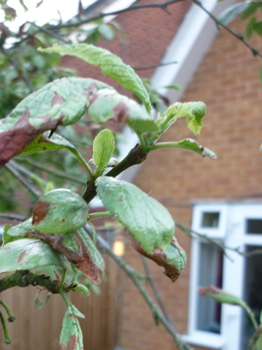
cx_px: 47
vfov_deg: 33.7
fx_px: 566
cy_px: 260
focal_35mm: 56
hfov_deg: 25.6
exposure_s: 1/30
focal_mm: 5.5
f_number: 2.8
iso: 100
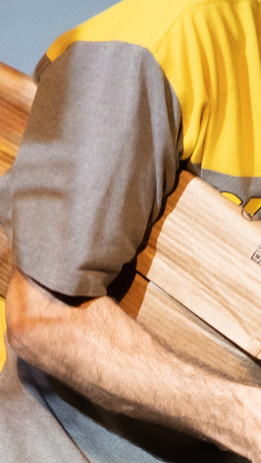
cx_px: 369
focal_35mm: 153
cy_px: 176
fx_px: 1882
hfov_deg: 7.8
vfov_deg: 14.0
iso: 2000
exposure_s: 1/60
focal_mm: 32
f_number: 4
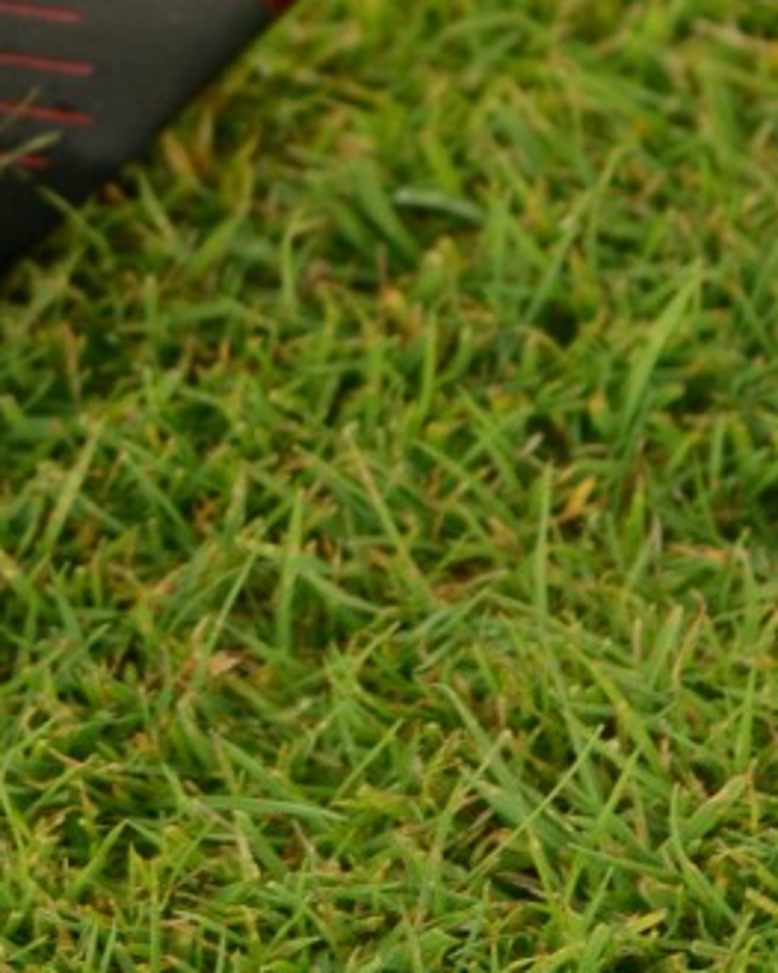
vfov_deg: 3.5
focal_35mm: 555
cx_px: -686
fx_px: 15982
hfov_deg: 2.8
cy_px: -101
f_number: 7.1
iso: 1000
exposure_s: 1/160
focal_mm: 120
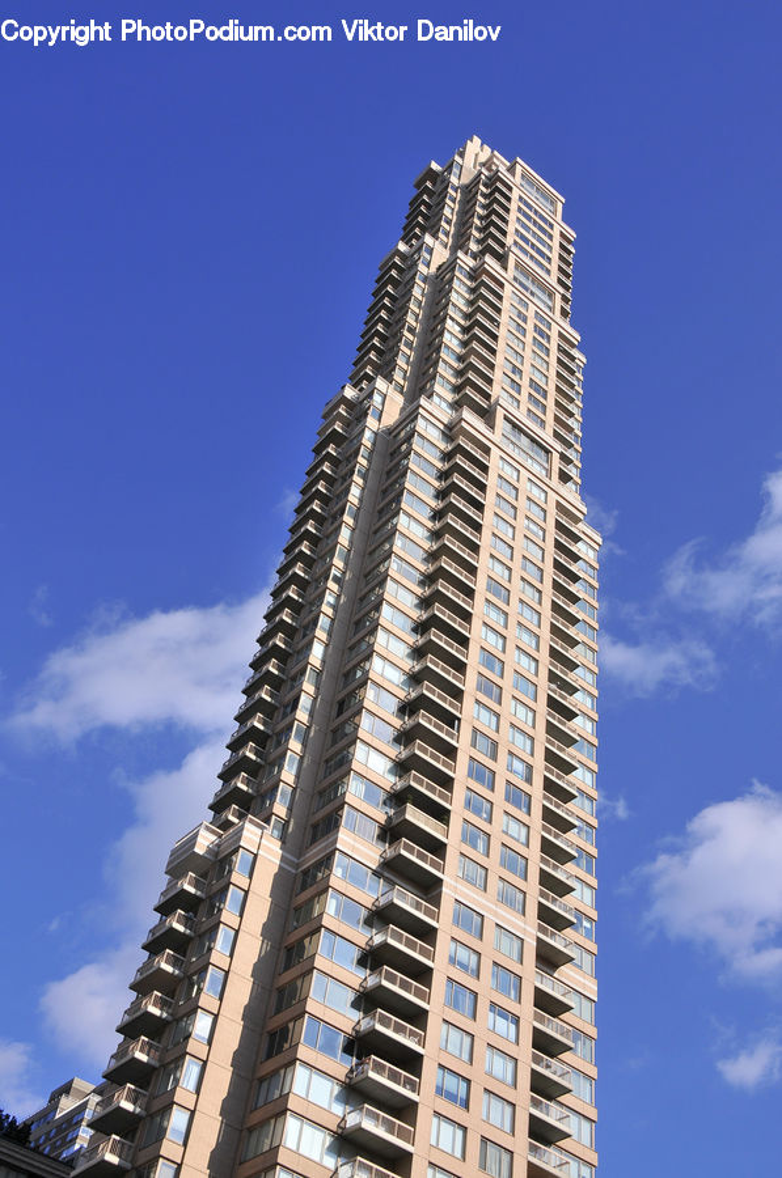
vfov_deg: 49.6
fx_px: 1275
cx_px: 391
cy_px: 589
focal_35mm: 39
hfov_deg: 34.1
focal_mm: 26
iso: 200
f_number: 11
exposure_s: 1/320
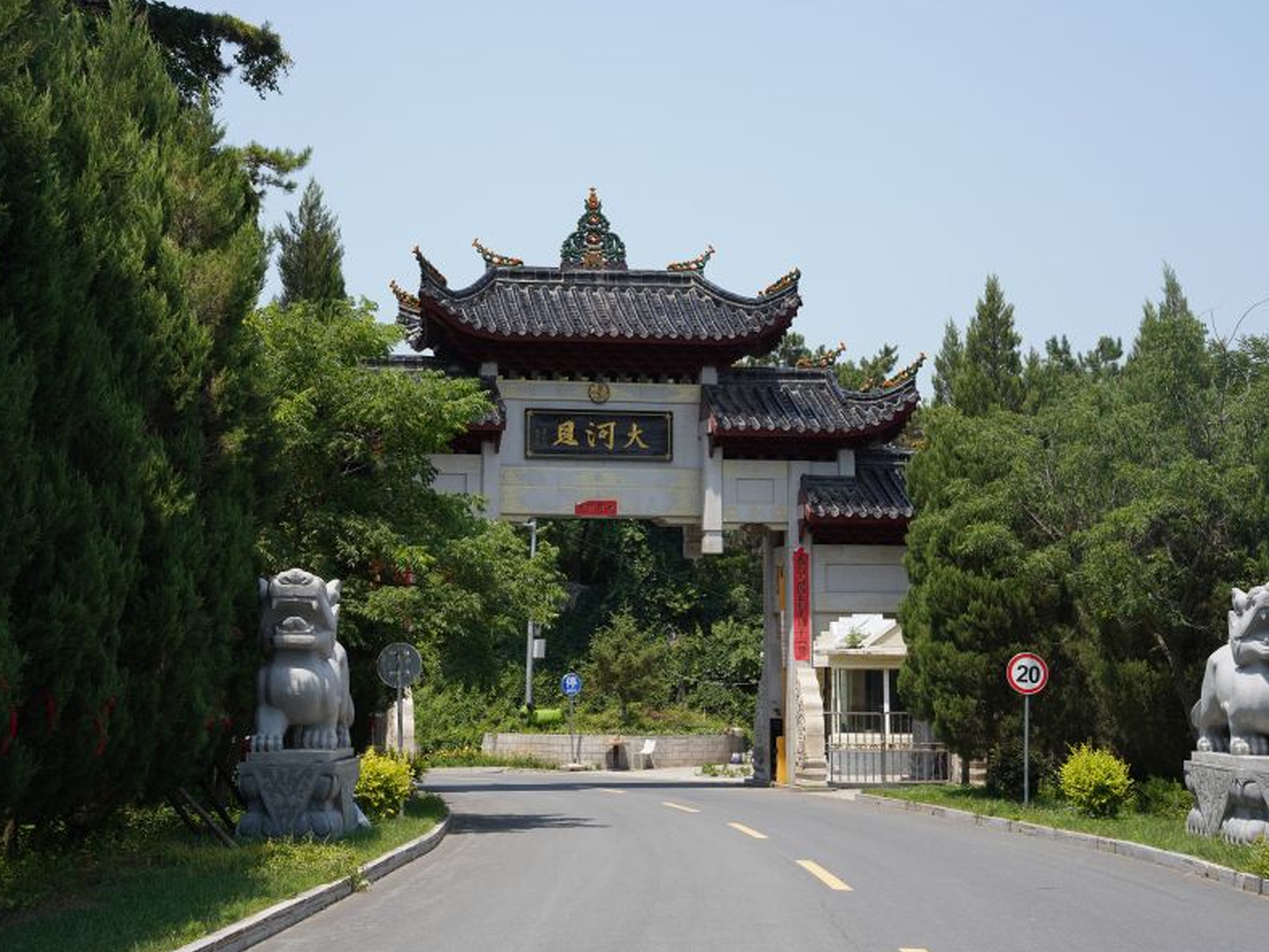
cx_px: 655
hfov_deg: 28.8
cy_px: 474
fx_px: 2472
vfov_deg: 21.8
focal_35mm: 67
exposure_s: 1/400
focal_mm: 61.4
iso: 320
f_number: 11
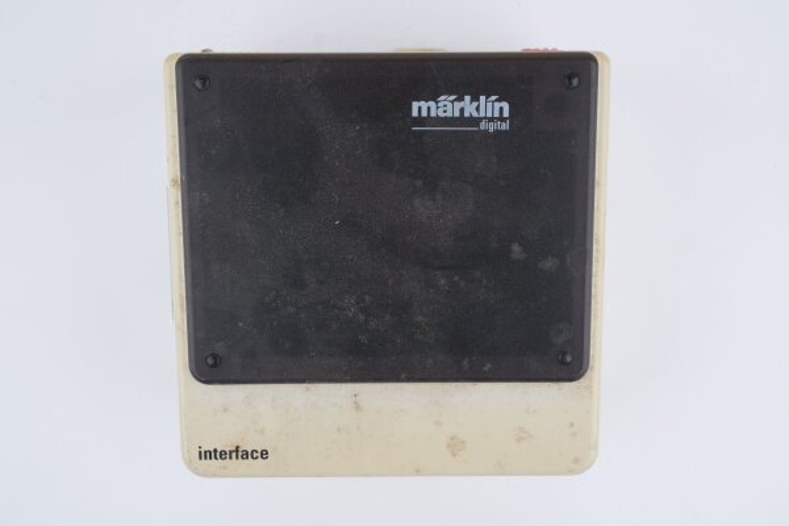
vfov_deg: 29.9
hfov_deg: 43.6
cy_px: 263
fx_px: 986
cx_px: 394
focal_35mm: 45
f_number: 10
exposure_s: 1/125
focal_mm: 30
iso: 320
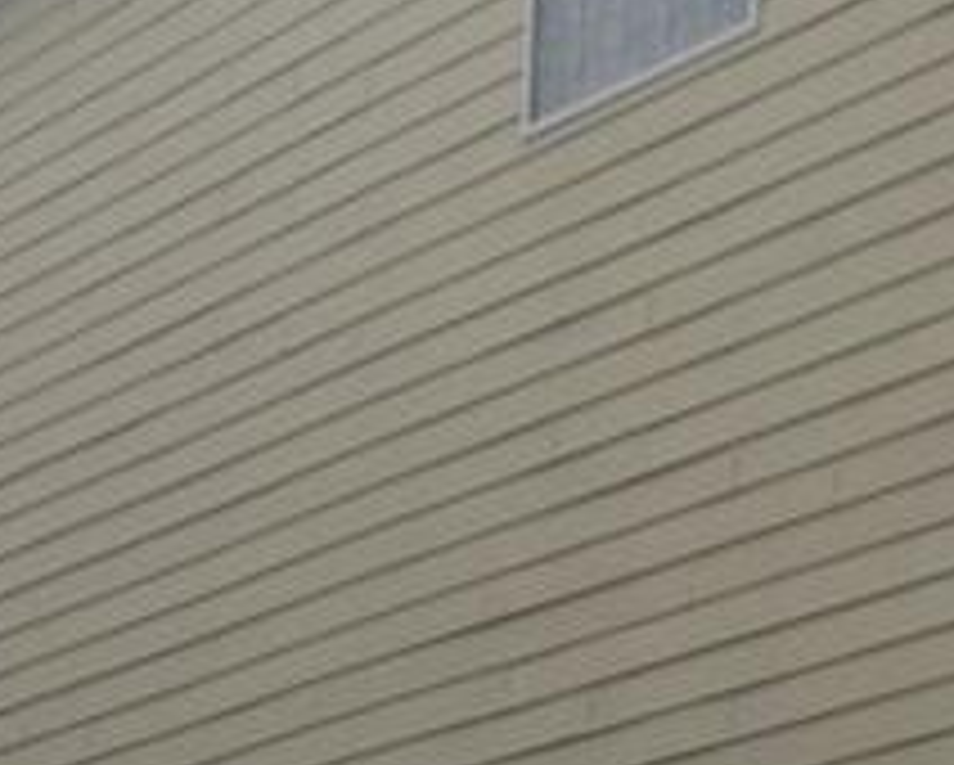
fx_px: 4380
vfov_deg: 9.8
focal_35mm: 155
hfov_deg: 11.9
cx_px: 1408
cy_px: 896
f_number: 2.4
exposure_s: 1/706
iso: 25
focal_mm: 3.3
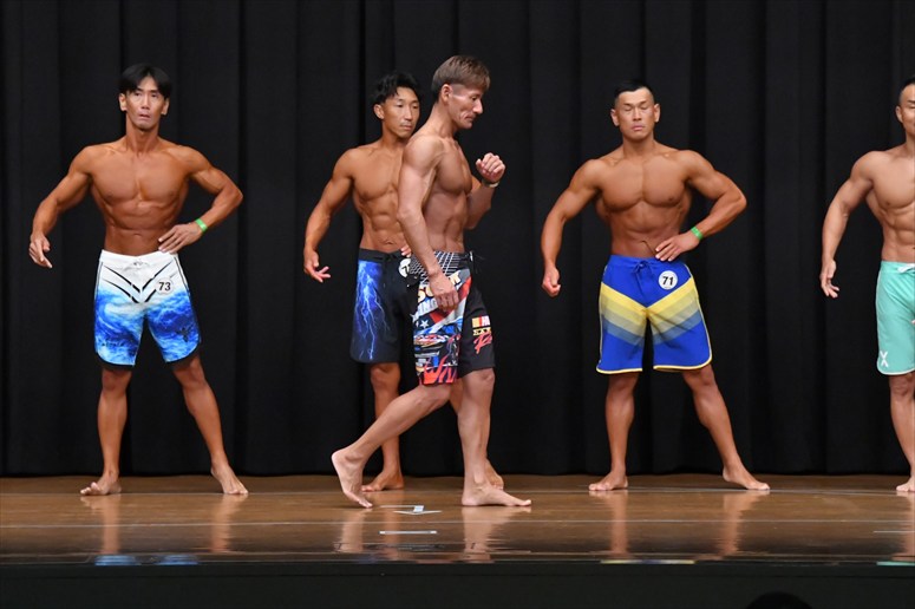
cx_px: 458
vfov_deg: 6.8
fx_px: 5132
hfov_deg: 10.2
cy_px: 304
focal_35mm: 202
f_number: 5.6
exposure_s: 1/400
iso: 8000
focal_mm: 135
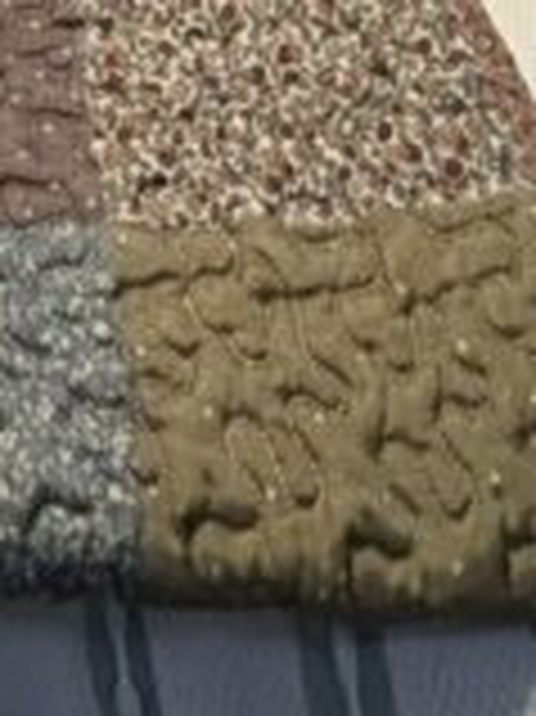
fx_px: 1861
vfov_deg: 11.9
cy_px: -1369
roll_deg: -1.4
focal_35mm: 90
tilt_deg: -6.1
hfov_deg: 16.0
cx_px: -41
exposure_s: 1/60
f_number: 2.2
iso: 250
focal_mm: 2.22
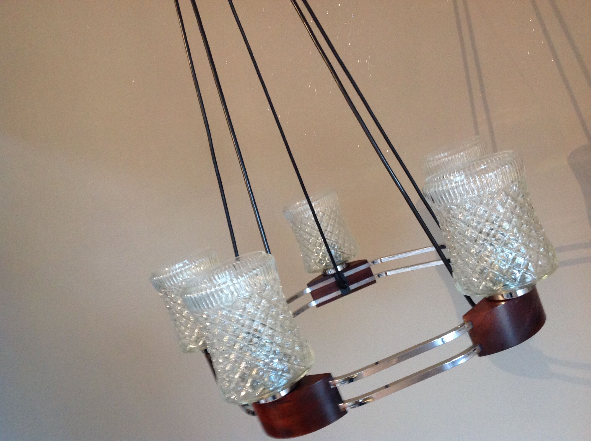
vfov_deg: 40.6
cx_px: 296
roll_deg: +23.2
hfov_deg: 52.7
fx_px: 597
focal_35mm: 35
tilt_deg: -8.6
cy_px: 220
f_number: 2.4
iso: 250
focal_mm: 4.28
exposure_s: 1/15
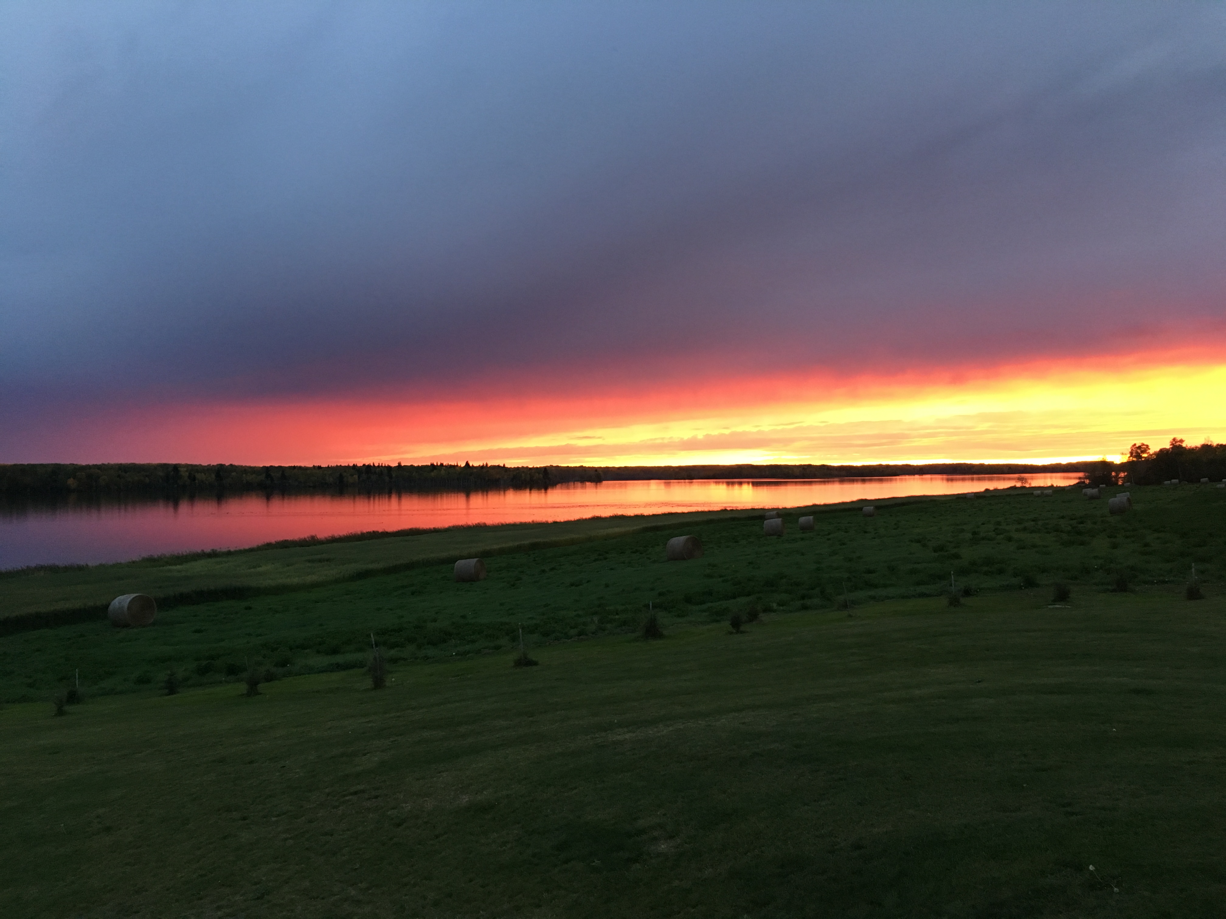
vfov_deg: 48.2
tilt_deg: +0.3
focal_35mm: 29
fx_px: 1027
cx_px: 613
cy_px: 460
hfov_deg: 61.7
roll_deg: +0.8
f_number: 2.2
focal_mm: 4.15
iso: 100
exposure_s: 1/30
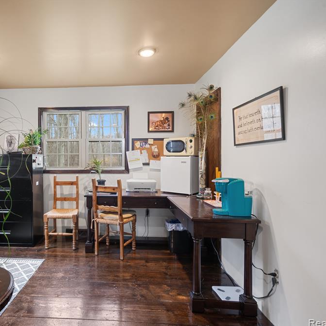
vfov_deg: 42.8
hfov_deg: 42.3
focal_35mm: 39
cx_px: 109
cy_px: 165
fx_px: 416
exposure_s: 1/4
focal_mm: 30
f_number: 9
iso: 320
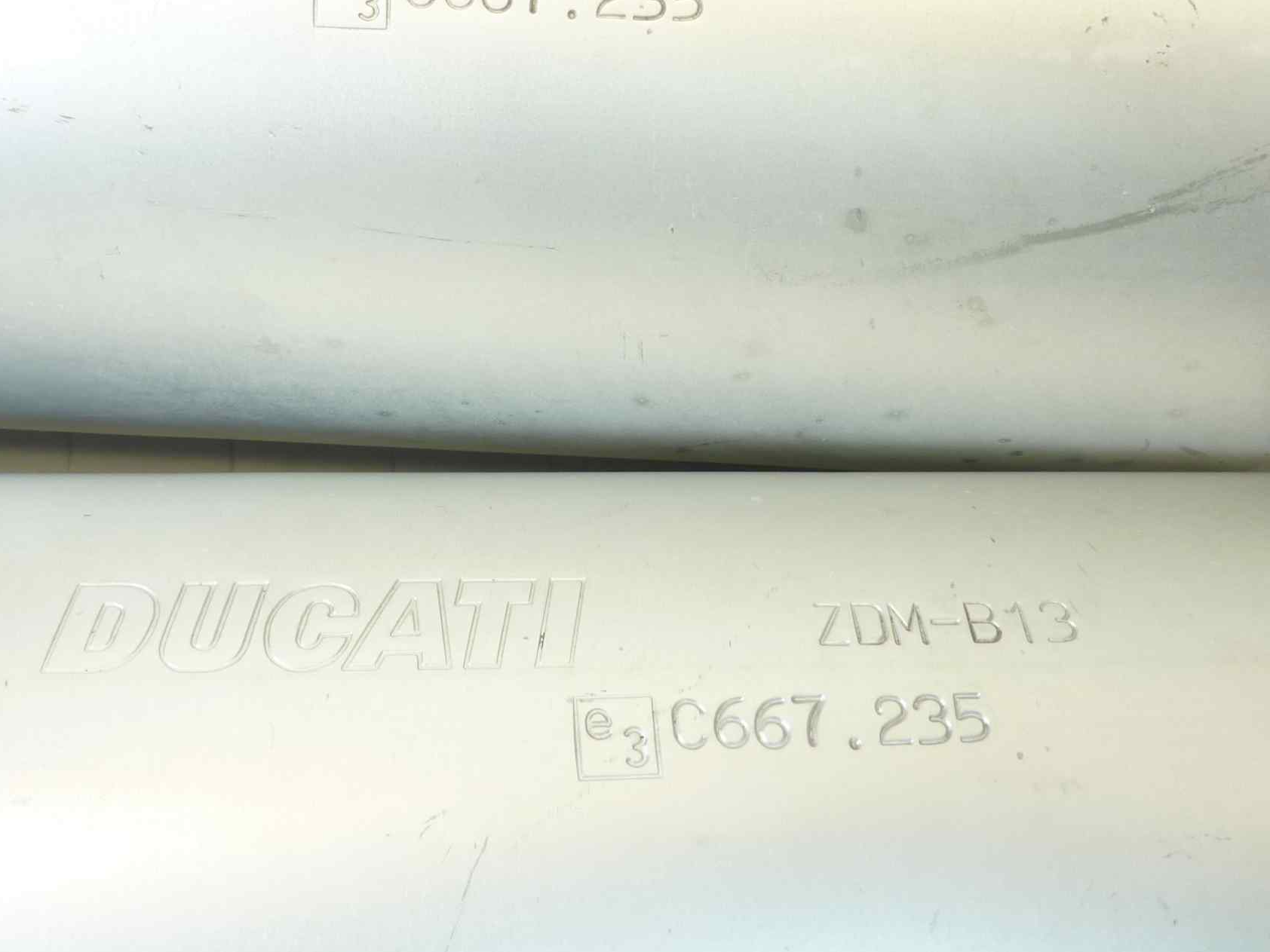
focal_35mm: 38
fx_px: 1394
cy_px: 264
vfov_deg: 37.0
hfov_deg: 48.7
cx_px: 504
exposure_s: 1/20
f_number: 3.3
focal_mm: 4.1
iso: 80
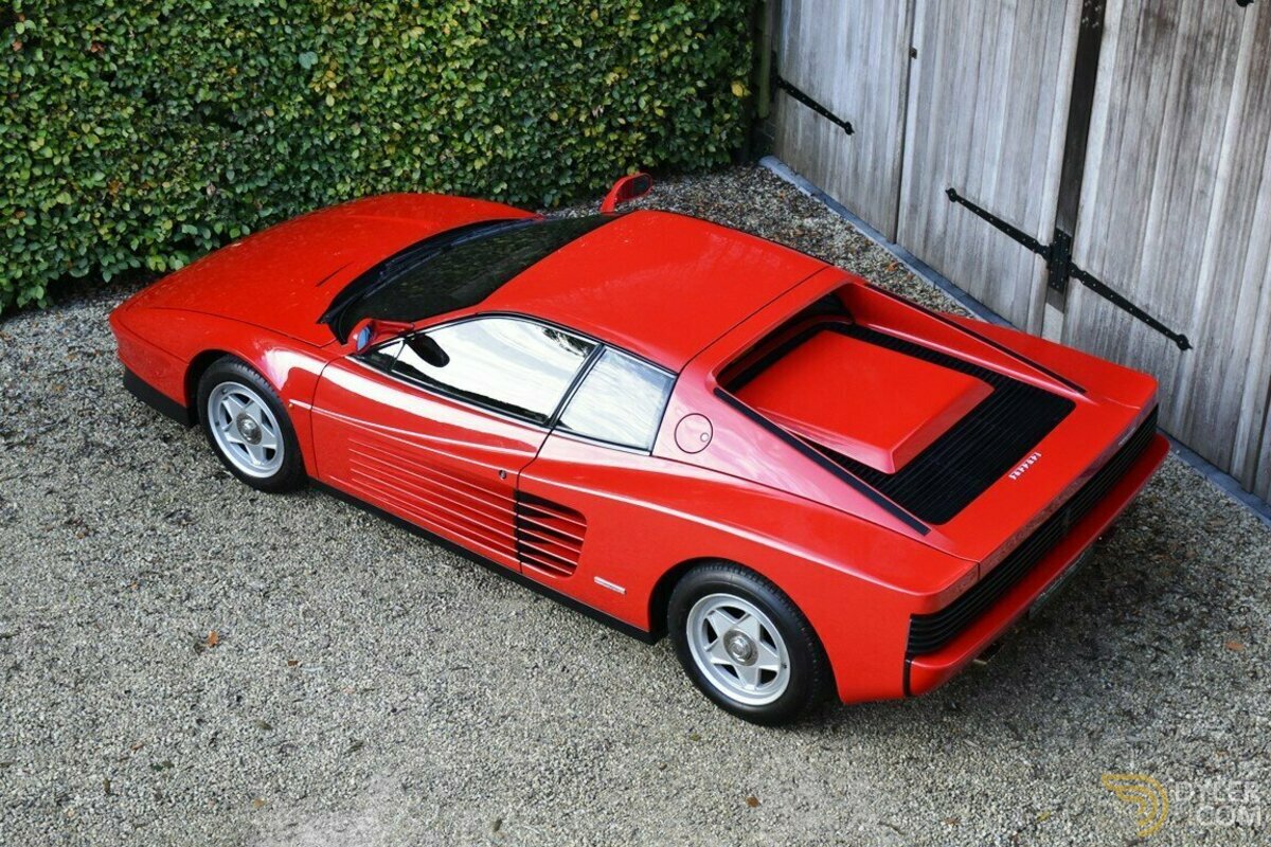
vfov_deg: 26.5
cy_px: 424
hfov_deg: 38.9
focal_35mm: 51
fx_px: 1800
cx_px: 636
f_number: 4.2
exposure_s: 1/200
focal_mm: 34
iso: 800
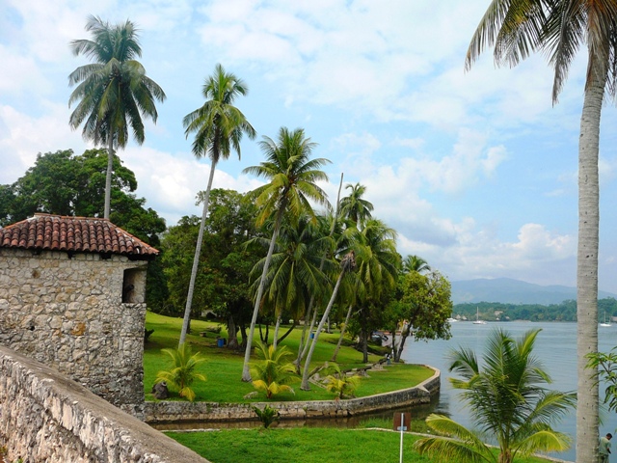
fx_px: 624
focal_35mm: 35
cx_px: 308
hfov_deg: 52.6
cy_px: 232
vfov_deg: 40.7
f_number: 5
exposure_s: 1/400
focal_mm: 5.2
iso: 80
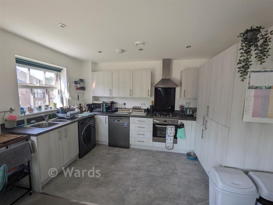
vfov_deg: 85.7
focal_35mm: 14
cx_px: 136
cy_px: 102
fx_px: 110
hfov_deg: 102.1
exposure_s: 1/173
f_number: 2.2
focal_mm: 1.83
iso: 55
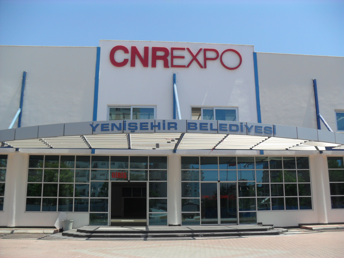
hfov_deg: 52.6
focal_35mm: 35
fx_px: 348
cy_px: 129
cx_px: 172
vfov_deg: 40.7
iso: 80
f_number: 7.6
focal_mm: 6.3
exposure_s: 1/180
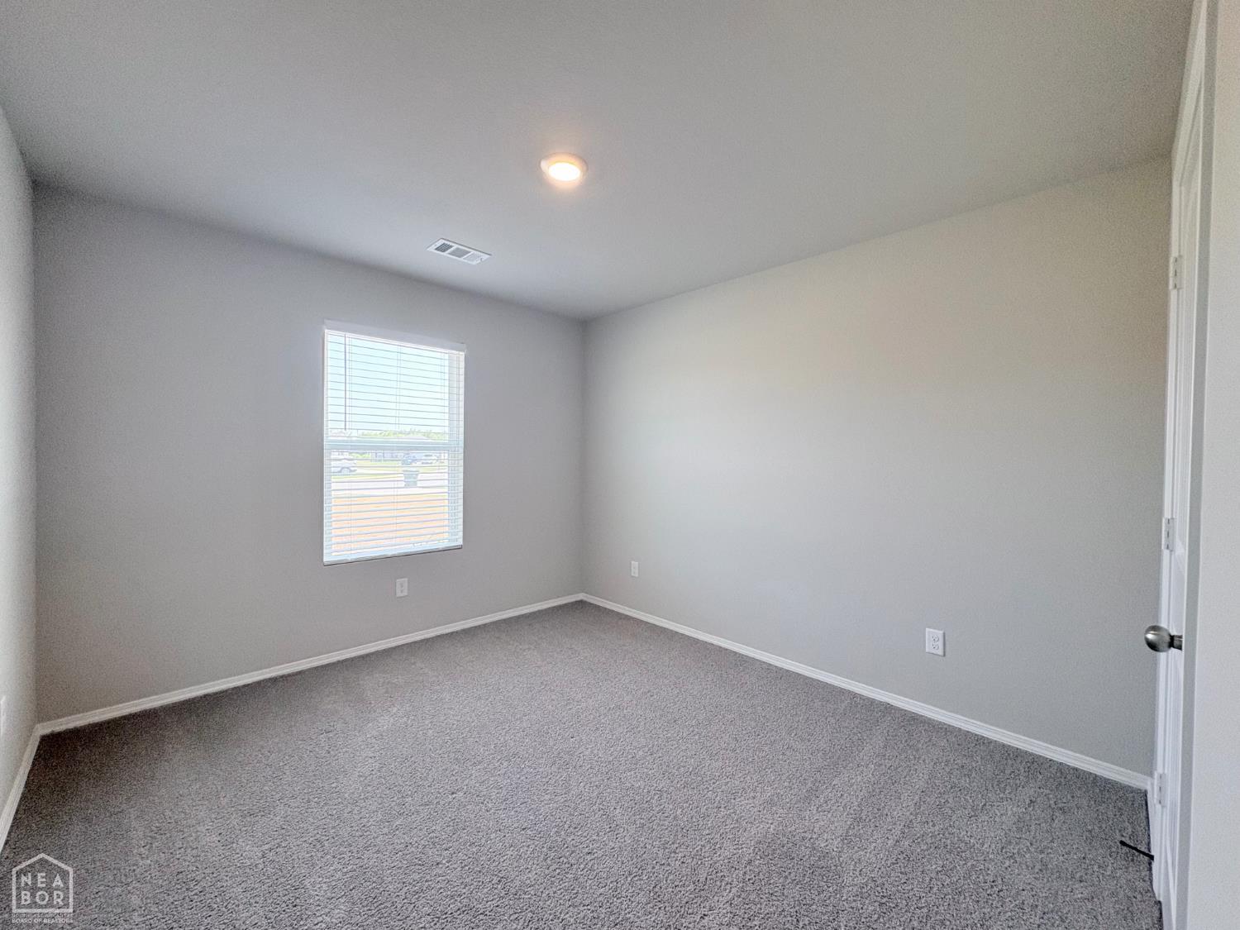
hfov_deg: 102.1
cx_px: 620
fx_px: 502
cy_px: 465
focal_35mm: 14
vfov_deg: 85.7
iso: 125
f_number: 2.2
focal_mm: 2.22
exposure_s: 1/120
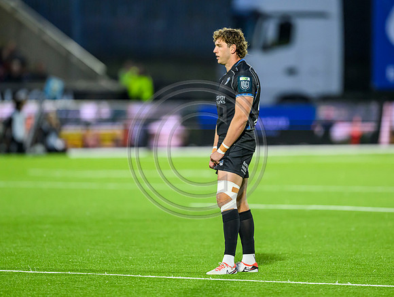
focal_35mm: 499
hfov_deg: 4.0
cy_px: 126
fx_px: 5688
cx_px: 216
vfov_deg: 3.0
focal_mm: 400
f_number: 3.2
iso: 4000
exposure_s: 1/1600
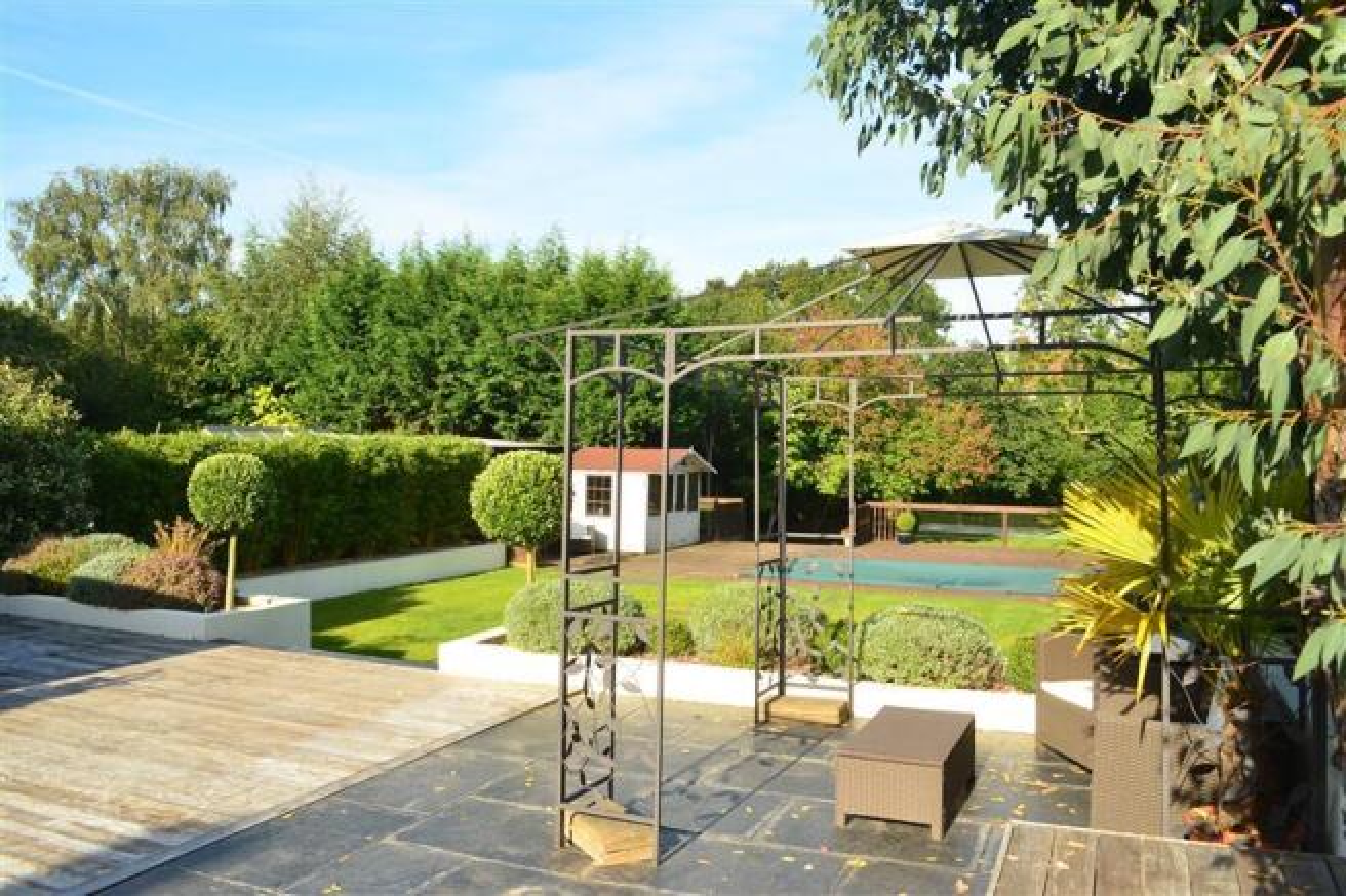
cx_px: 673
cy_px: 448
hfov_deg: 67.4
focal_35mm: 27
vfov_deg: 47.9
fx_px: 1009
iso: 200
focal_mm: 18
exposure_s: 1/250
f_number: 8
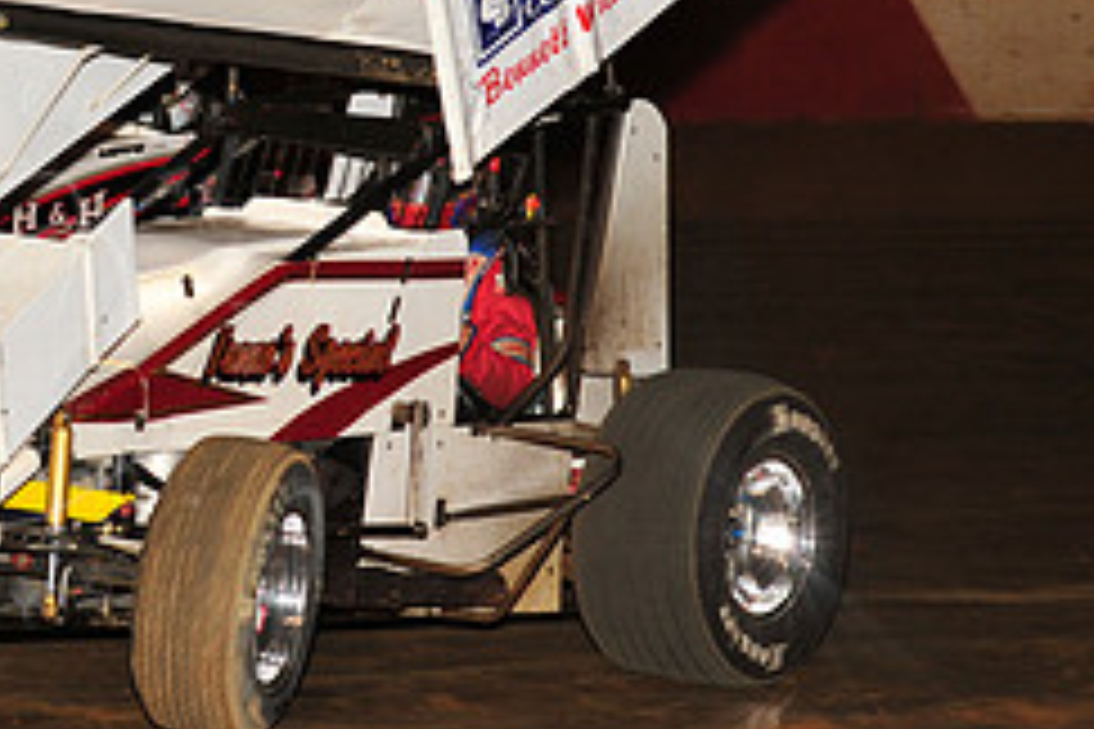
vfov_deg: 5.7
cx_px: -14
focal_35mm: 239
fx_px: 7262
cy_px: -63
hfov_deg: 8.6
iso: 640
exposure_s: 1/250
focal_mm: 100
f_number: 6.3
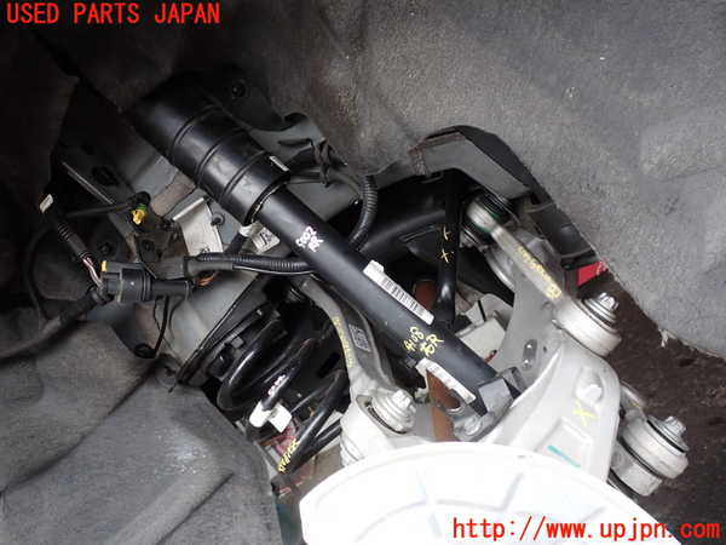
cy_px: 272
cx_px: 363
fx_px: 629
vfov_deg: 46.8
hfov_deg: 60.0
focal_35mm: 30
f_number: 3.2
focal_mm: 5.4
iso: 100
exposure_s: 1/80
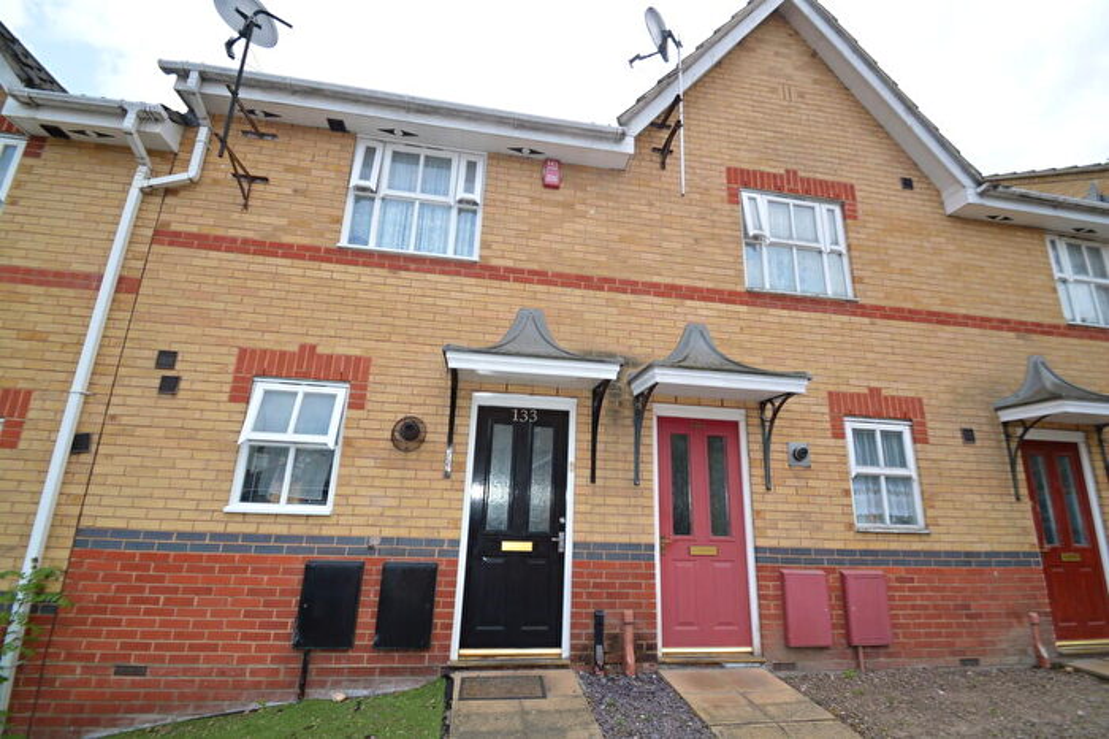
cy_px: 370
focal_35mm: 15
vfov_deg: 77.3
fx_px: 462
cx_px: 554
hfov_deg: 100.4
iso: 100
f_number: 5.6
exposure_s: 1/200
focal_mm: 10
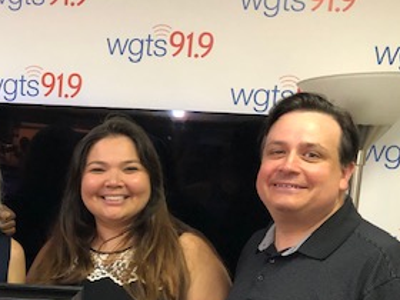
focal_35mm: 64
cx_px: 46
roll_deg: -3.0
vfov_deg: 22.2
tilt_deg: -10.6
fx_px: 740
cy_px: 293
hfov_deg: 29.1
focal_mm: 3.99
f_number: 1.8
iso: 100
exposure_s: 1/15
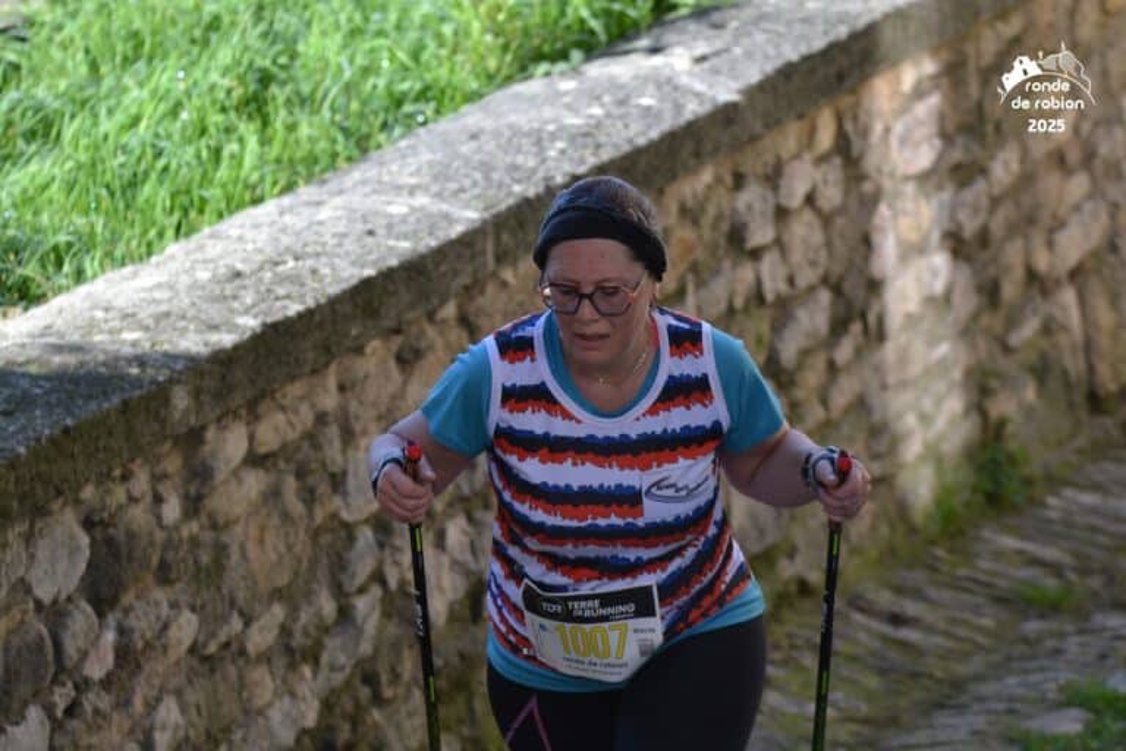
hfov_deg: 5.7
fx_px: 11259
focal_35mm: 360
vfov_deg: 3.8
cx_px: 563
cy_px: 376
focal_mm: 240
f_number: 5.3
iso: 400
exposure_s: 1/500
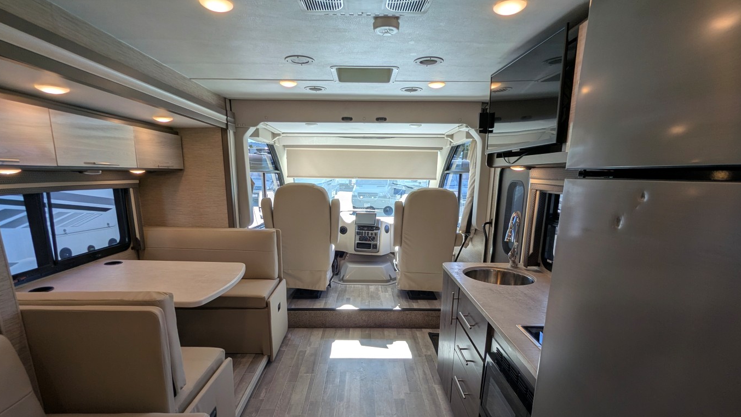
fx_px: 354
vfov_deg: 60.2
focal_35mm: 18
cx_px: 366
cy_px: 260
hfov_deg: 92.7
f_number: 2.2
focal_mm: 2.35
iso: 46
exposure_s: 1/298
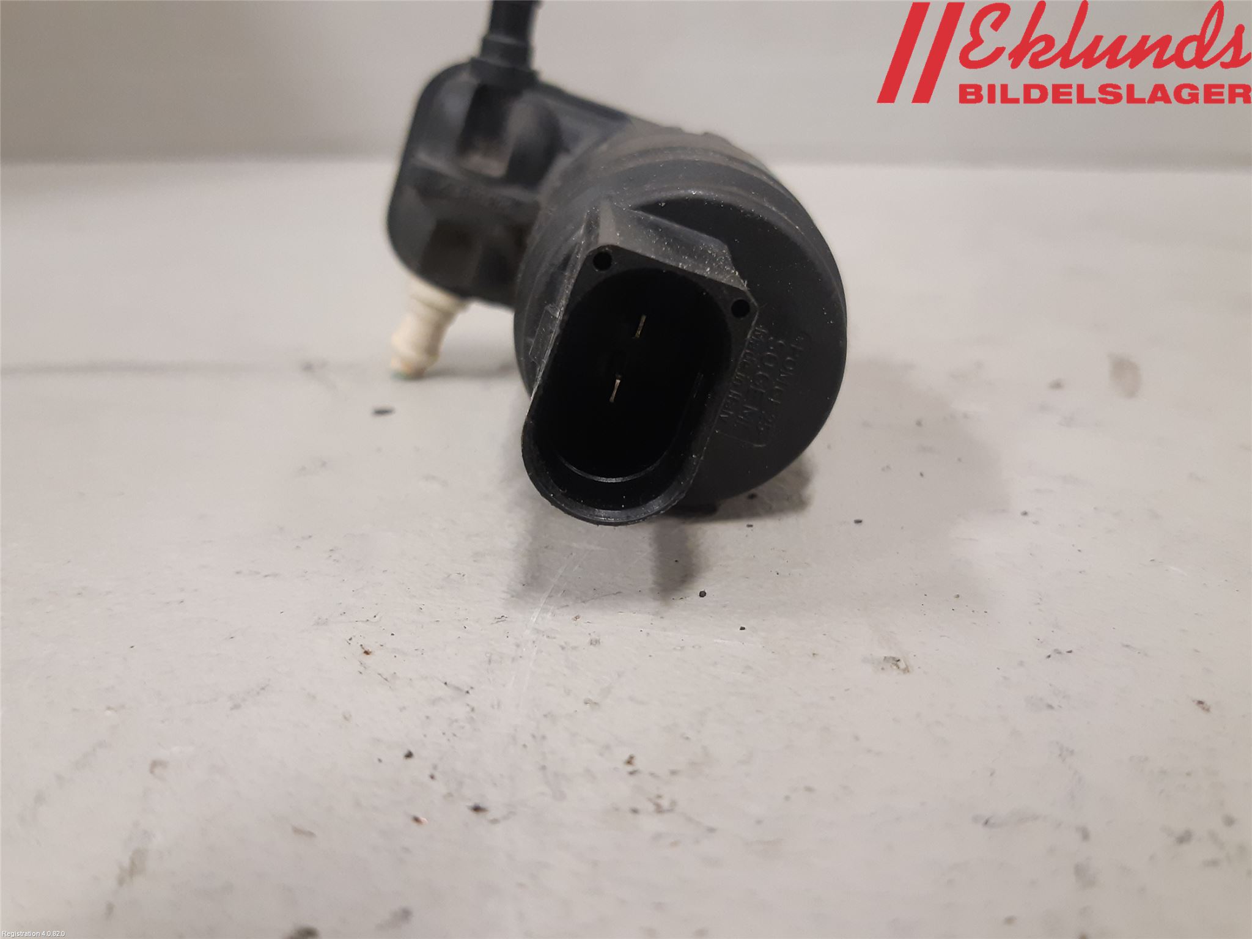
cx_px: 626
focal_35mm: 26
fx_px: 940
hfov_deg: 67.3
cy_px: 470
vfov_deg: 53.1
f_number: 1.7
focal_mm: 3.93
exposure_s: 1/50
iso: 200
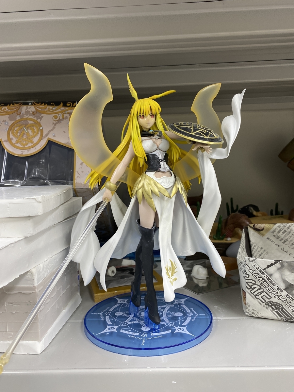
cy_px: 196
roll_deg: +2.3
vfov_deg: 67.3
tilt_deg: -3.6
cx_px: 147
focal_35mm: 26
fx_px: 294
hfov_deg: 53.1
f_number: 1.8
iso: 80
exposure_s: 1/60
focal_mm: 4.25
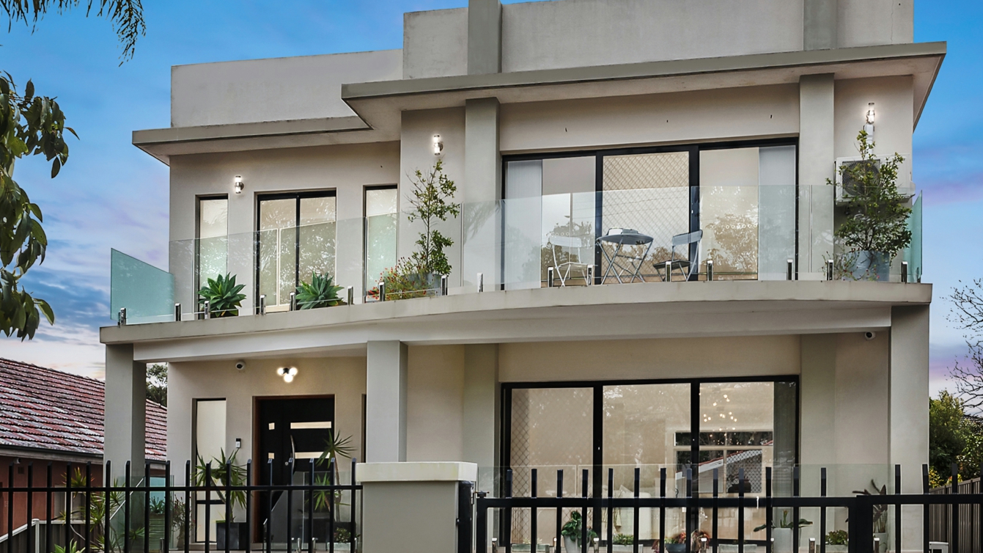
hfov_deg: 48.4
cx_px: 483
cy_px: 376
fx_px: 1095
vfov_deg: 28.1
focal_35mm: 42
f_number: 11
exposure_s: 1/6
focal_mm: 19
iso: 50
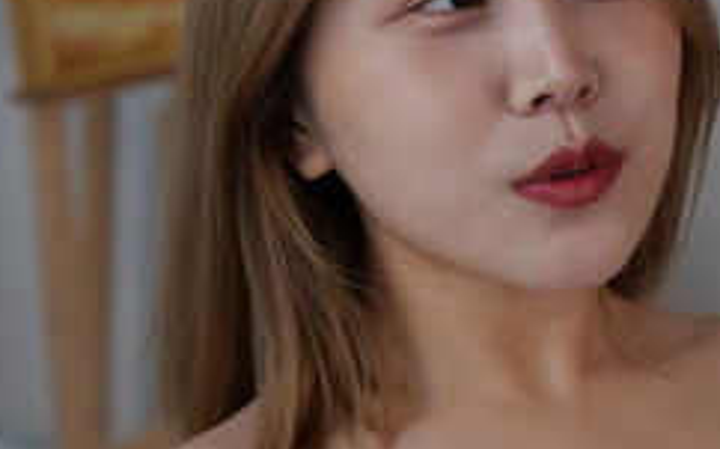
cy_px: 257
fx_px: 2648
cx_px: 598
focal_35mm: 135
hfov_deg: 15.4
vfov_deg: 9.7
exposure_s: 1/160
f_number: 3.2
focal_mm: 50
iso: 250
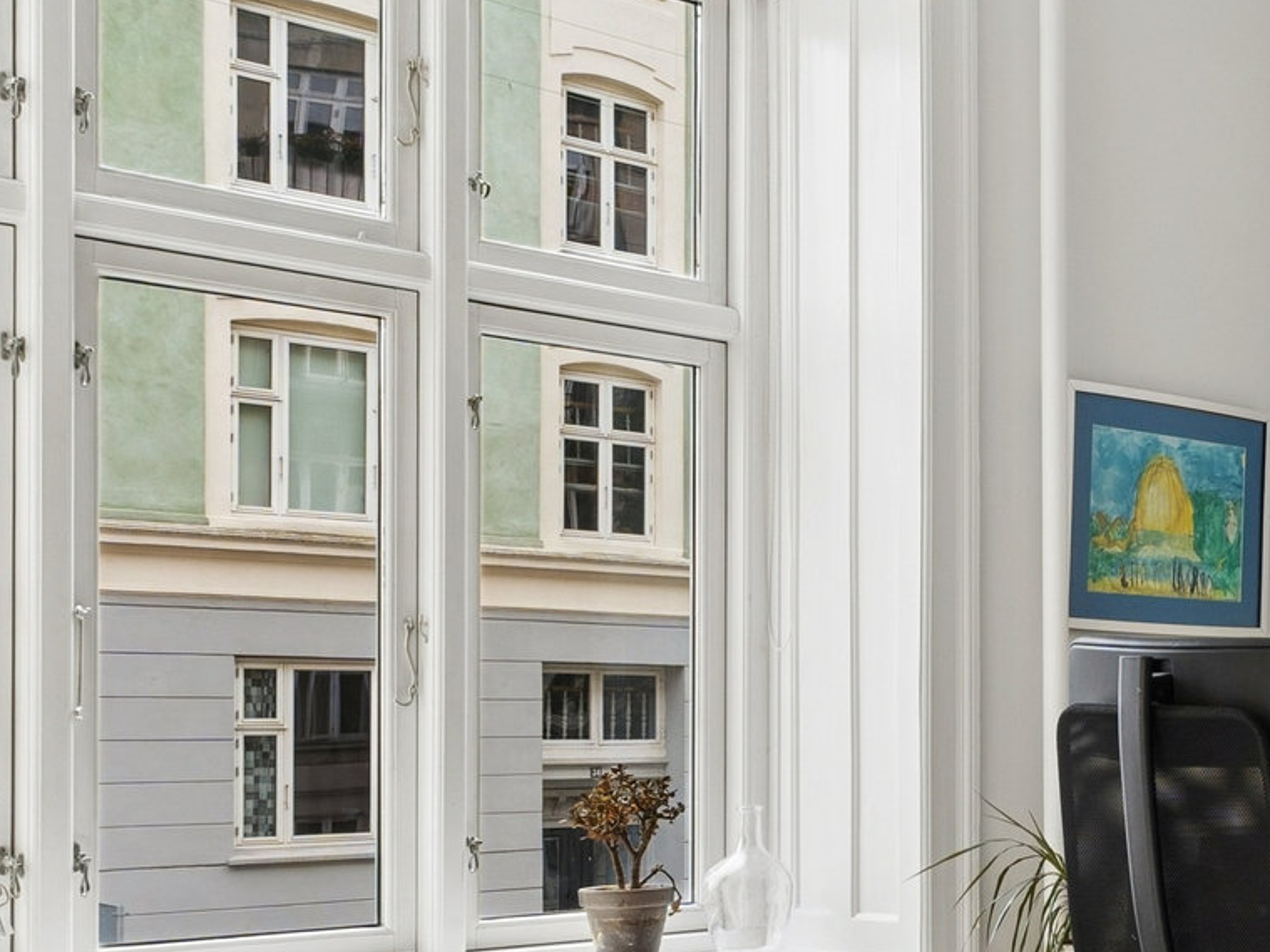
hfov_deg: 30.0
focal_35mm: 57
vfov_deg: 25.3
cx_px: 1431
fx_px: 2091
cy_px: 714
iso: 200
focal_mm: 10
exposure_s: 1/50
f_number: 7.1
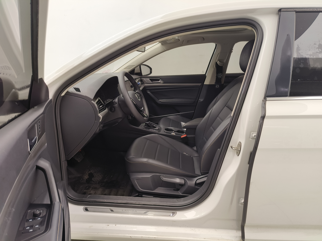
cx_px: 161
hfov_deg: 73.9
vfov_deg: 58.9
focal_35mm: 23
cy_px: 120
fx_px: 214
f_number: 1.75
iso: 408
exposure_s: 1/100
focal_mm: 5.5
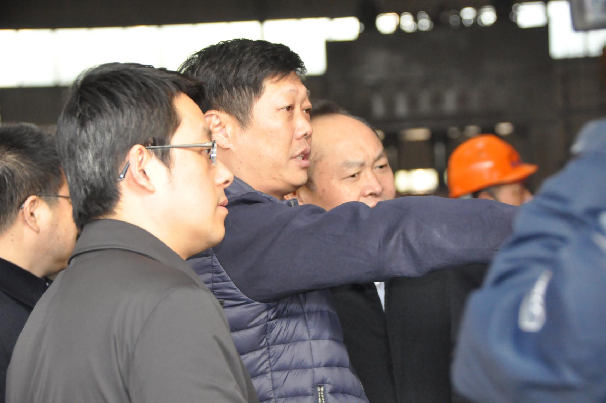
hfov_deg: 12.2
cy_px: 202
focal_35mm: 168
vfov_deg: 8.2
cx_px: 303
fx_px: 2824
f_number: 5.6
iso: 2500
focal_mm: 112
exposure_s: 1/80
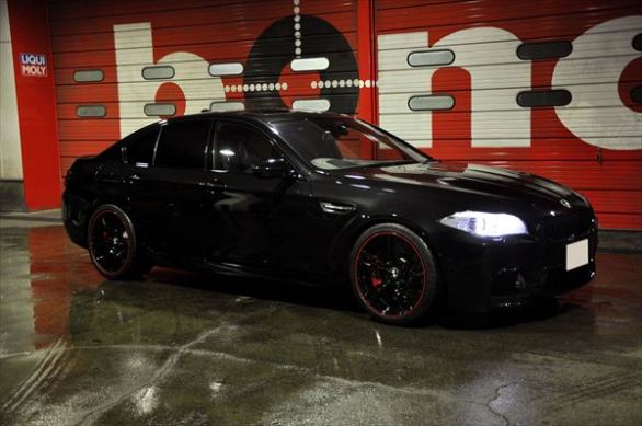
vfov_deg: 28.0
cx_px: 321
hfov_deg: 41.2
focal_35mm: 48
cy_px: 213
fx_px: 855
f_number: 4.2
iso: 640
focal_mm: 32
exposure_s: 1/15
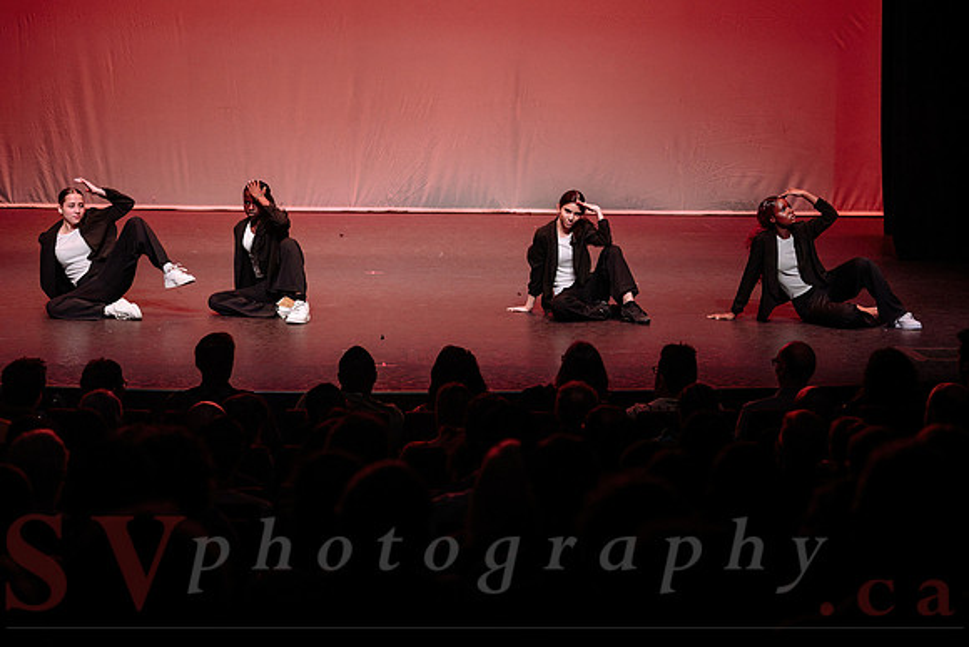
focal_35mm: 92
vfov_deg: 14.8
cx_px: 558
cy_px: 220
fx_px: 2486
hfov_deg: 22.0
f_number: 2.8
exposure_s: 1/400
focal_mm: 70
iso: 1250
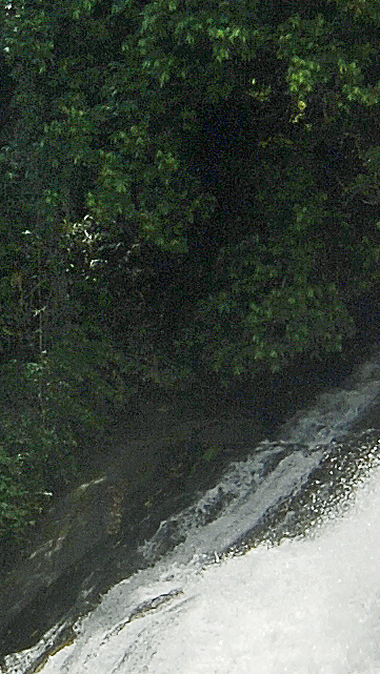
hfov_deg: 10.5
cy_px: 329
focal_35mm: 114
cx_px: -62
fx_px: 2040
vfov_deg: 18.8
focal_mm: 12
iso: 100
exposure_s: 1/160
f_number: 11
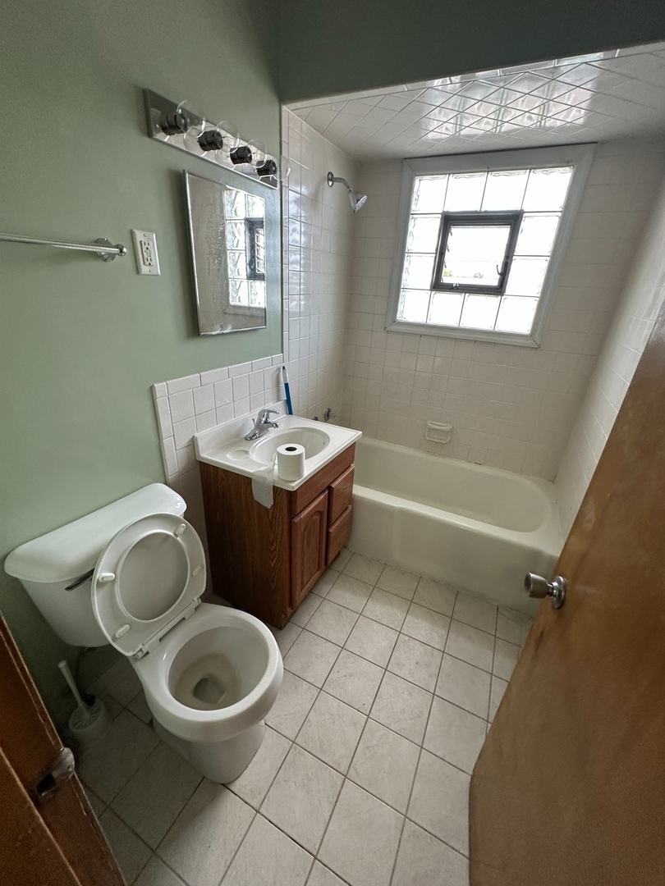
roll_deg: -4.5
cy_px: 443
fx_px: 359
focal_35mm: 14
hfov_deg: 85.7
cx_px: 332
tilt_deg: -26.3
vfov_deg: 102.1
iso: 200
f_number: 2.2
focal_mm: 2.22
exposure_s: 1/120
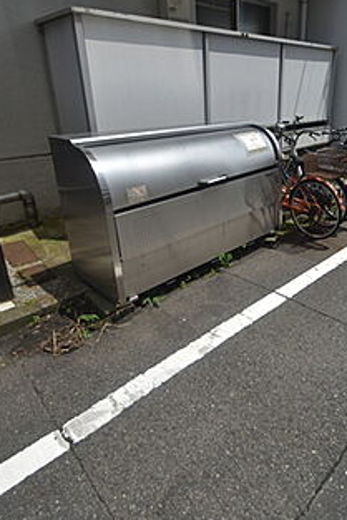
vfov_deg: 75.6
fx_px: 332
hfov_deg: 54.1
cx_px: 231
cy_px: 219
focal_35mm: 23
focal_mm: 10
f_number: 3.5
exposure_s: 1/2000
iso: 125
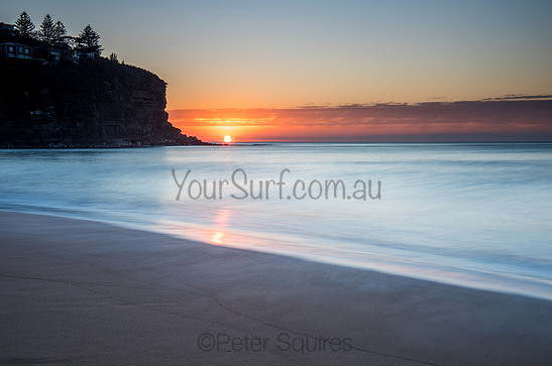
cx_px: 275
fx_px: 750
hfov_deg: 40.4
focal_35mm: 49
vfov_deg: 27.4
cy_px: 176
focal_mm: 46
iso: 31
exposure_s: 10
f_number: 11
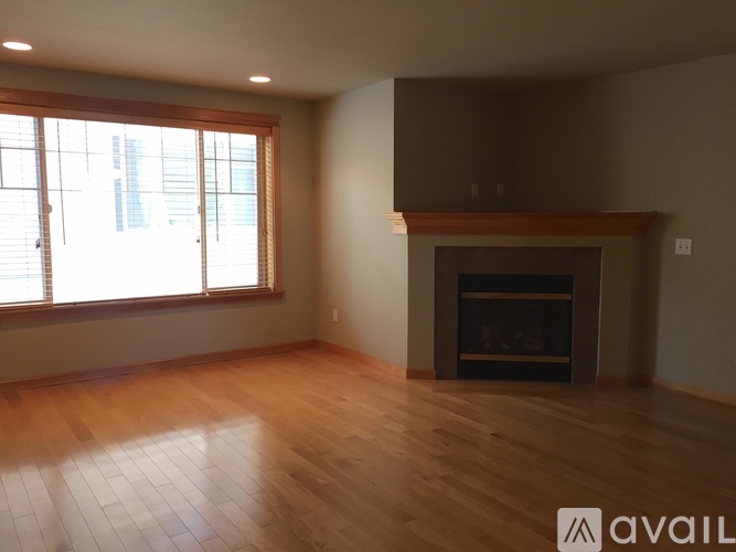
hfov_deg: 61.7
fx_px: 616
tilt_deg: -5.9
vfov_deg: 48.2
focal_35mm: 29
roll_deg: -0.4
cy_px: 276
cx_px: 368
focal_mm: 4.15
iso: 80
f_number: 2.2
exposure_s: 1/30
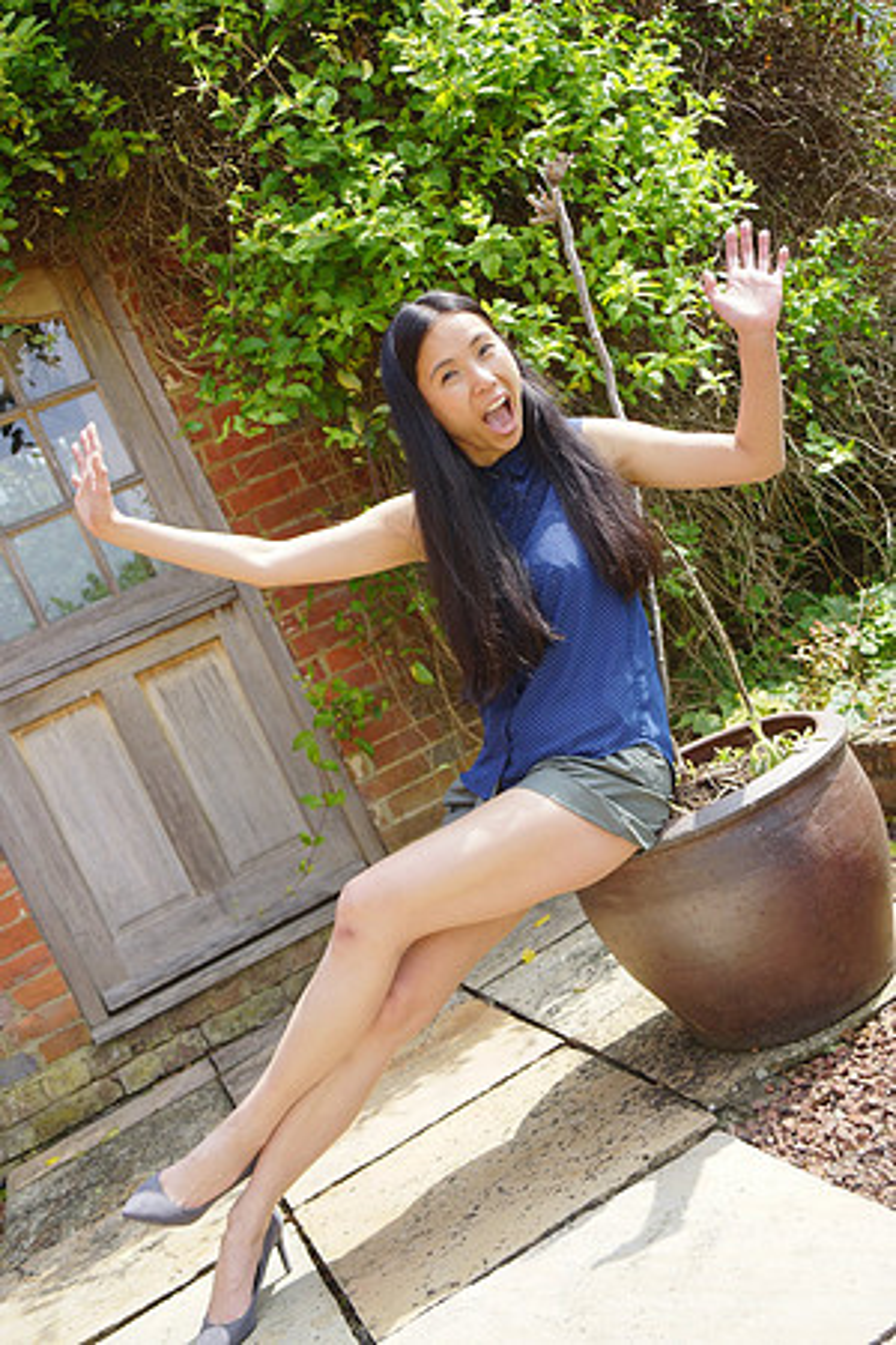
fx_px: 1344
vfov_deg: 53.1
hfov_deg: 36.9
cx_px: 448
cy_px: 672
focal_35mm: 36
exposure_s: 1/320
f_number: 4
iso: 125
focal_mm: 24
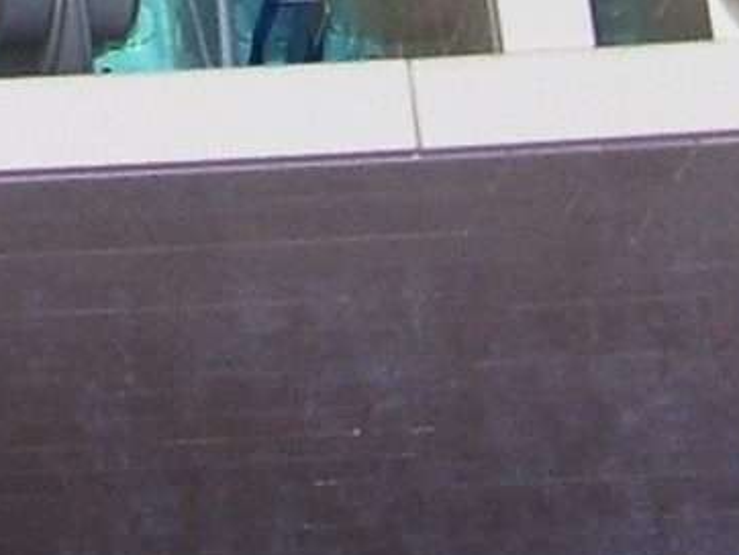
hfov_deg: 8.3
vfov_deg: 6.0
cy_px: -1147
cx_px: -676
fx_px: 4892
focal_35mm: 229
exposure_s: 1/60
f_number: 2.7
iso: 80
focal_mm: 6
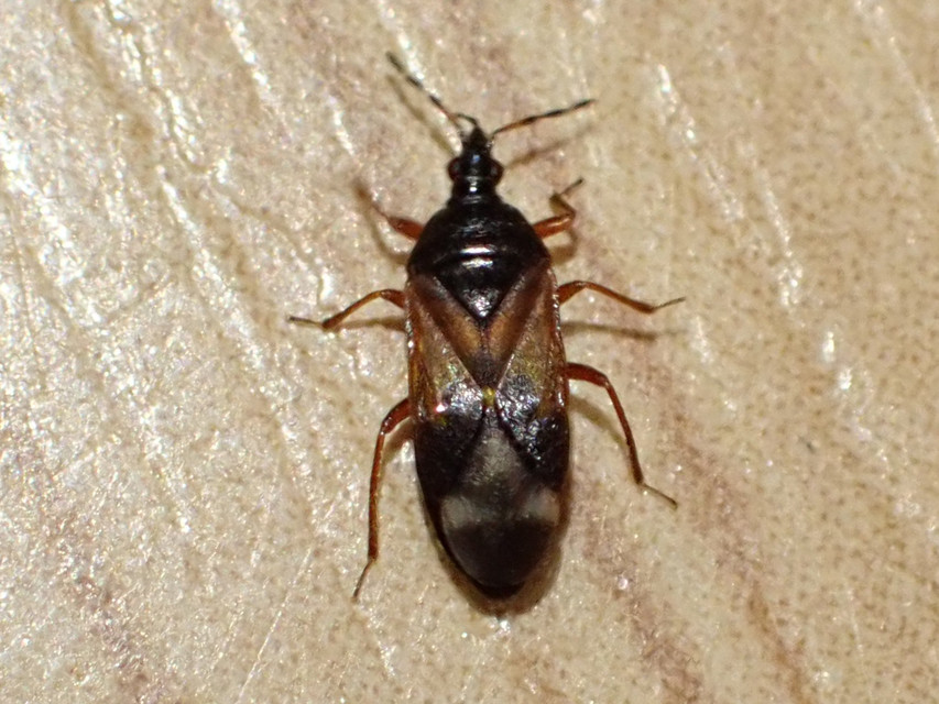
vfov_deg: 14.8
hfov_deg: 19.6
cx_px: 470
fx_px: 2713
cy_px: 352
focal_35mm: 100
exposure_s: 1/200
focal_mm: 18
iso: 800
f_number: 4.9
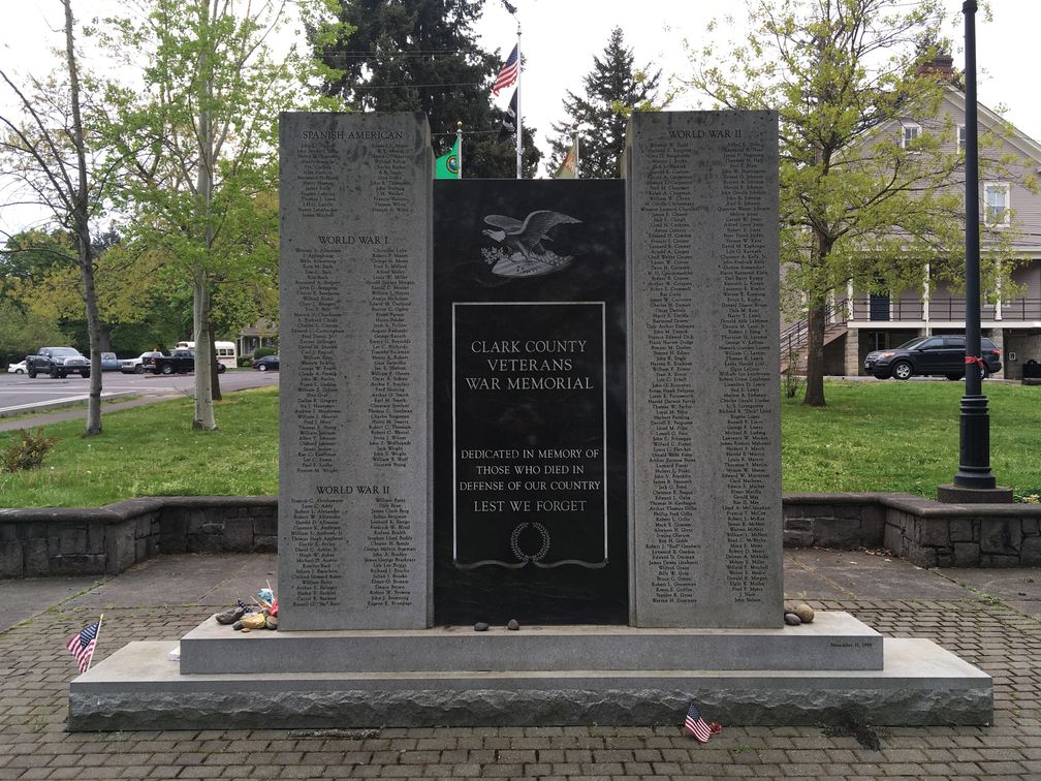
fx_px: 872
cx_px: 520
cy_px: 390
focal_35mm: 29
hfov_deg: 61.7
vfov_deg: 48.2
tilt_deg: -0.6
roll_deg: -0.2
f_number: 2.2
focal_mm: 4.15
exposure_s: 1/166
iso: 25
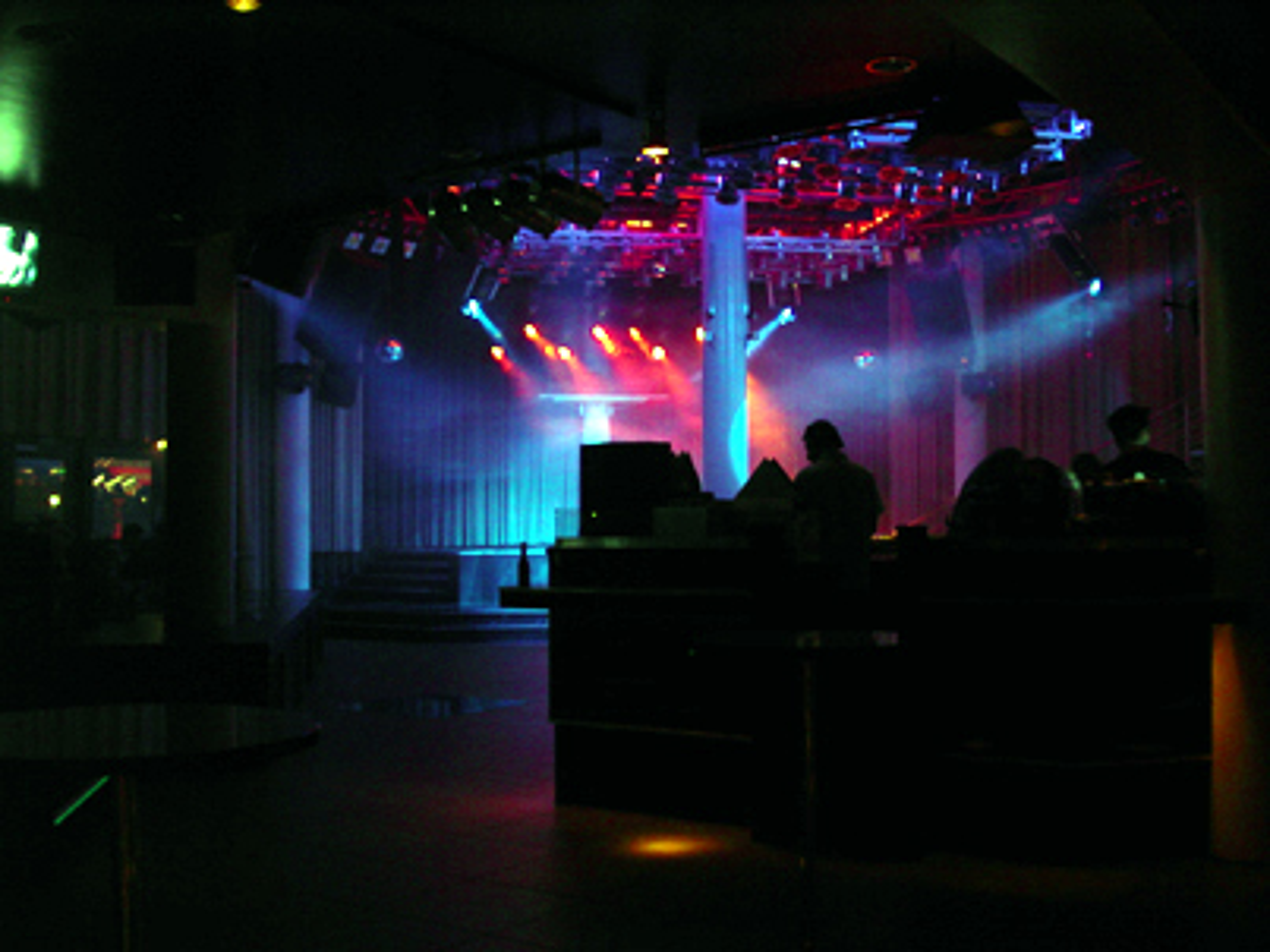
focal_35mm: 38
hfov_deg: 49.0
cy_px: 476
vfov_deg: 37.7
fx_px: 1394
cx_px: 635
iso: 200
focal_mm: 7.8
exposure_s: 1/8
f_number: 2.8
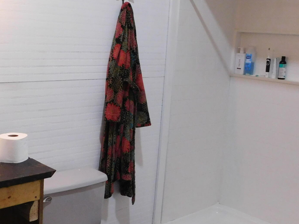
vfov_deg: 29.1
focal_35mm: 50
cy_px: 125
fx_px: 432
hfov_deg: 37.9
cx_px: 112
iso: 400
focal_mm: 4
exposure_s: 1/30
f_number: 3
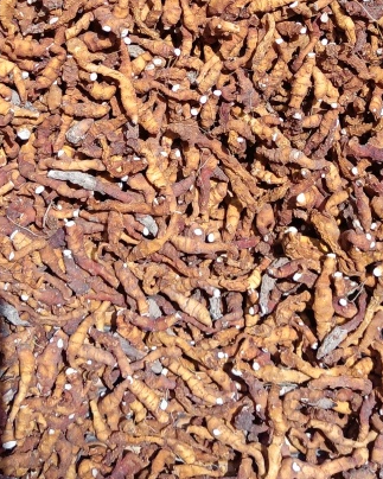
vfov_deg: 27.1
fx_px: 950
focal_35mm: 67
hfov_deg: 22.8
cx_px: 199
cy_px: 33
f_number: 1.8
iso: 100
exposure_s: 1/416
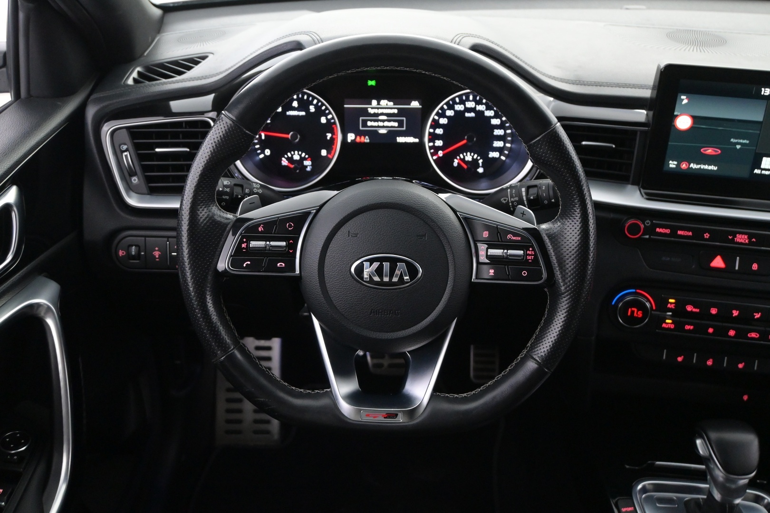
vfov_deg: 36.2
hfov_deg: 52.2
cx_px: 385
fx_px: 786
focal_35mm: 37
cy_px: 256
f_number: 4.2
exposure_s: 1/40
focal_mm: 24.5
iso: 3600
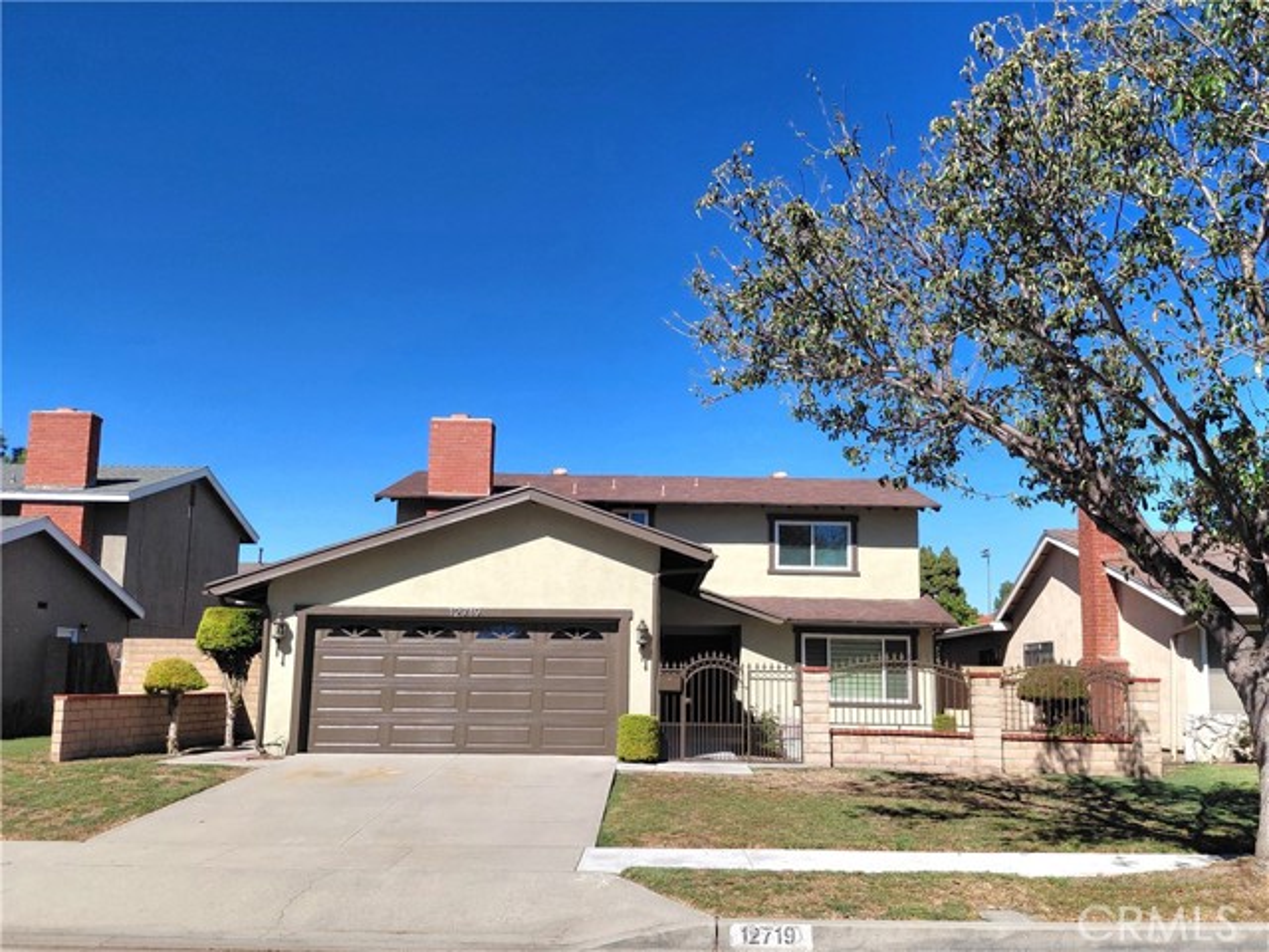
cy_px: 476
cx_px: 634
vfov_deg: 54.9
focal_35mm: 25
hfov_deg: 69.4
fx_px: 916
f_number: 1.8
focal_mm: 4.69
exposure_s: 1/3333
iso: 50
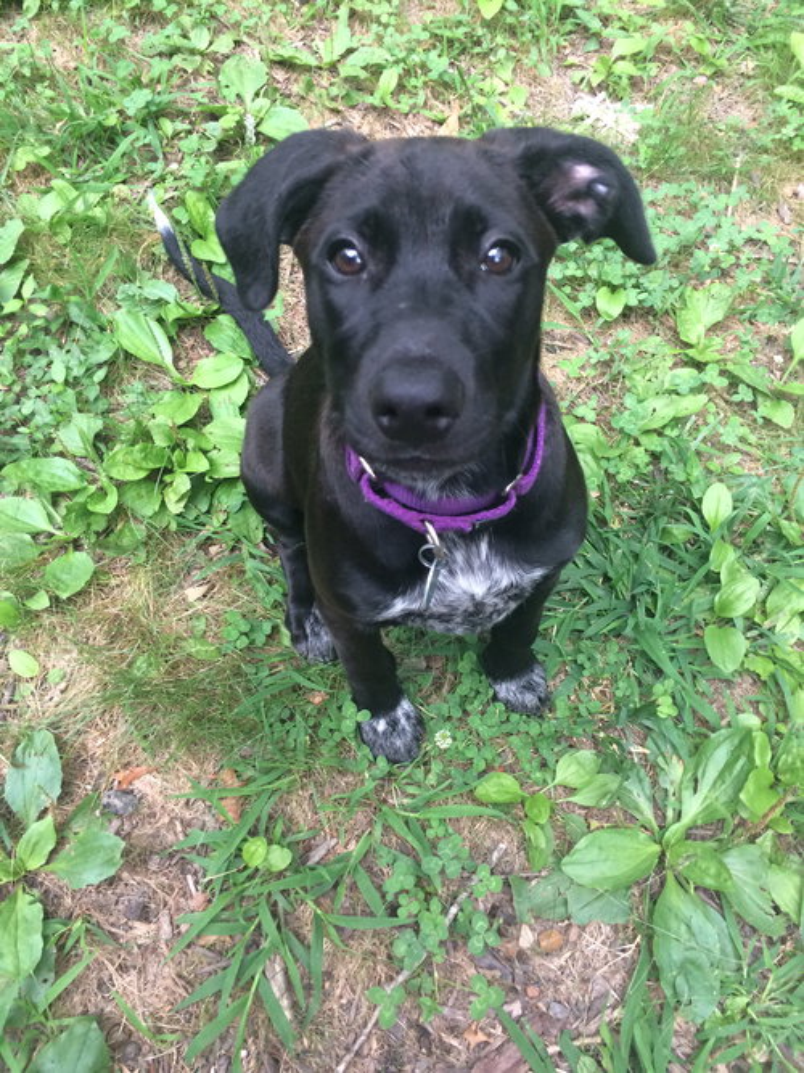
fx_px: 898
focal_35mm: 29
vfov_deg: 61.7
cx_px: 402
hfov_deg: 48.2
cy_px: 536
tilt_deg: -55.1
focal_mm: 4.15
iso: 40
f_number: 2.2
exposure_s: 1/30
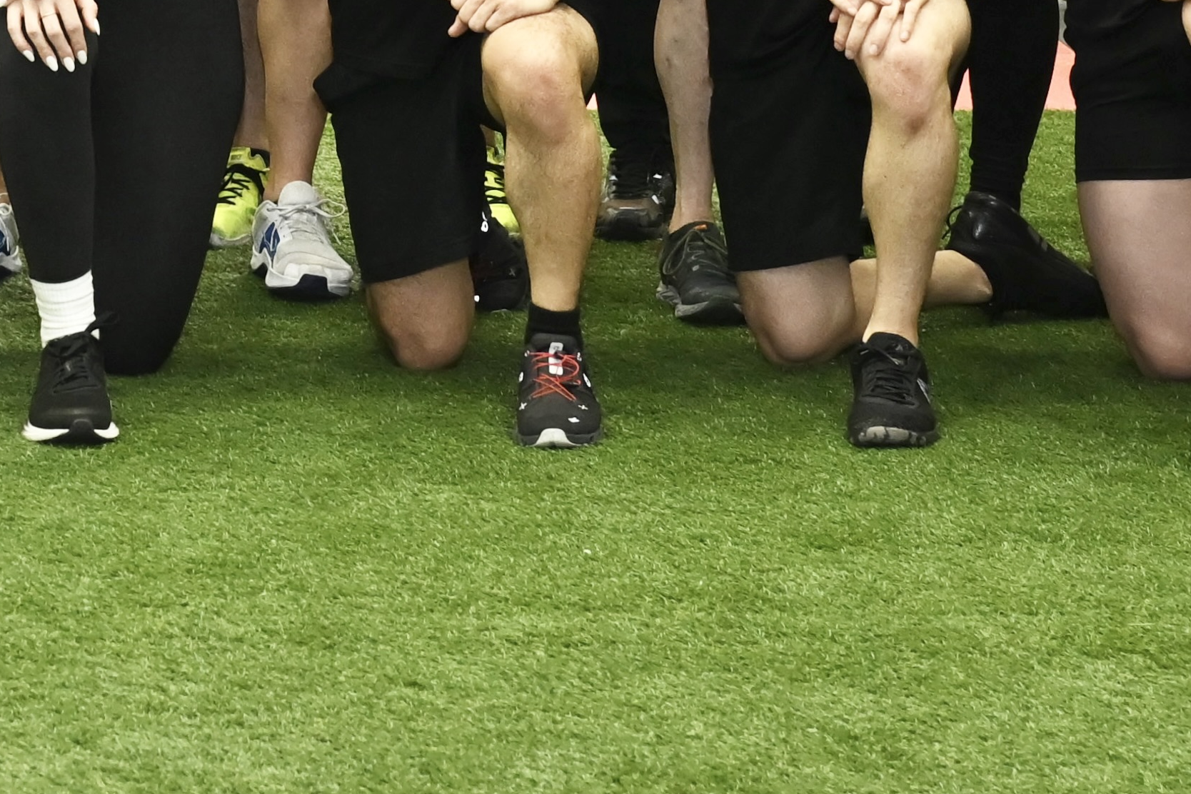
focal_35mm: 162
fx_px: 5359
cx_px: 6
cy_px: -534
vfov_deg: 8.2
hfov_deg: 12.5
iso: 1250
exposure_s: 1/100
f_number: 4.5
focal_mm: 35
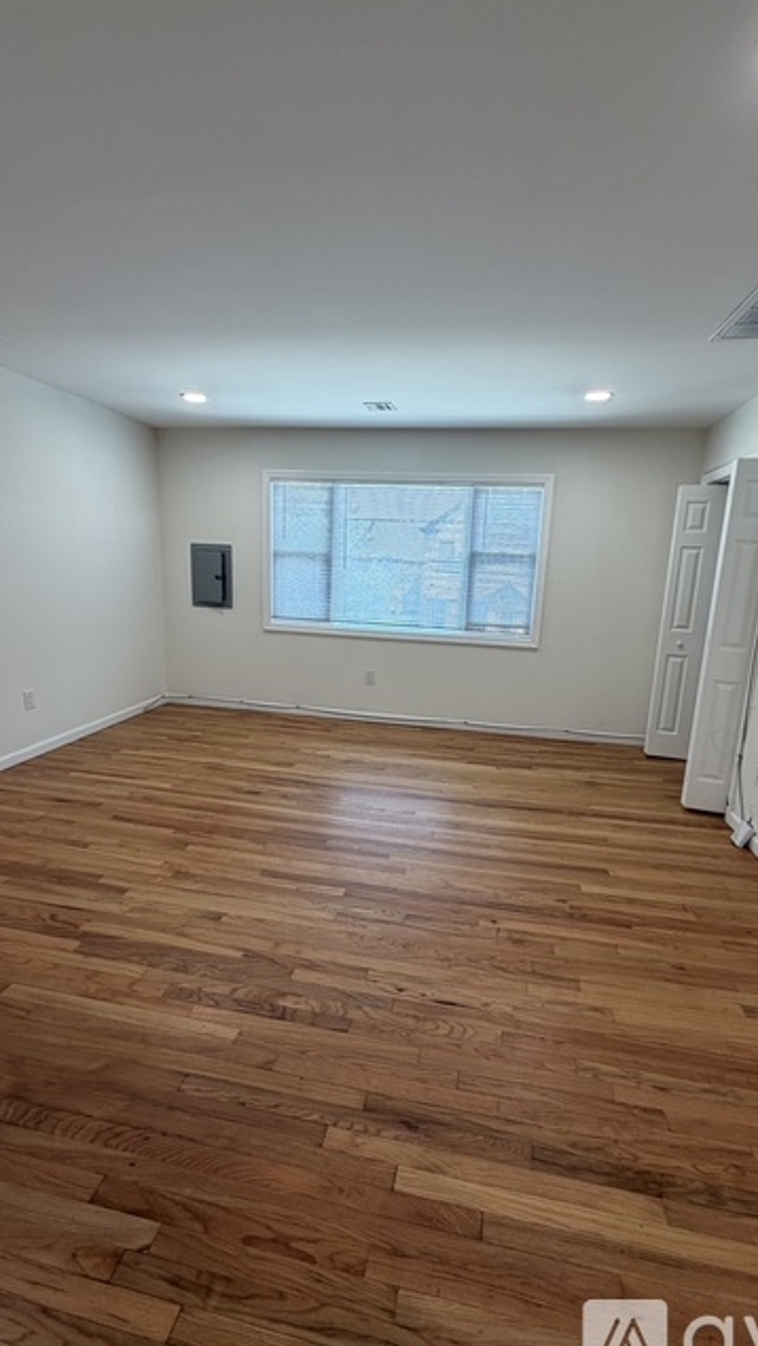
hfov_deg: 67.1
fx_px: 571
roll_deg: -2.5
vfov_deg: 99.4
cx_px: 396
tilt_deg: -10.6
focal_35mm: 16
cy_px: 678
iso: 125
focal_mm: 2.22
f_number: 2.2
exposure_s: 1/120
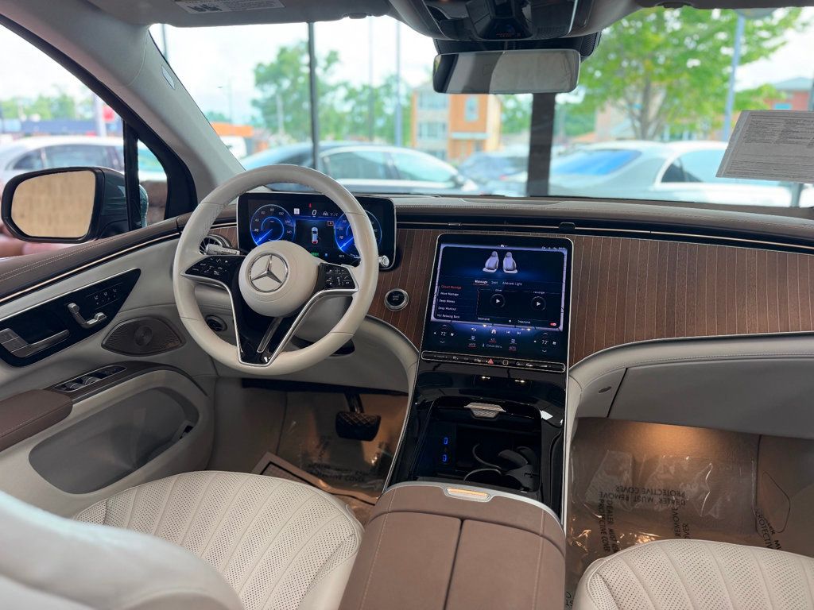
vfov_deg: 56.8
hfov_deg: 71.6
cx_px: 407
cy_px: 305
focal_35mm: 24
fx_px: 564
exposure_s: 1/120
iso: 64
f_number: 1.78
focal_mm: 6.76
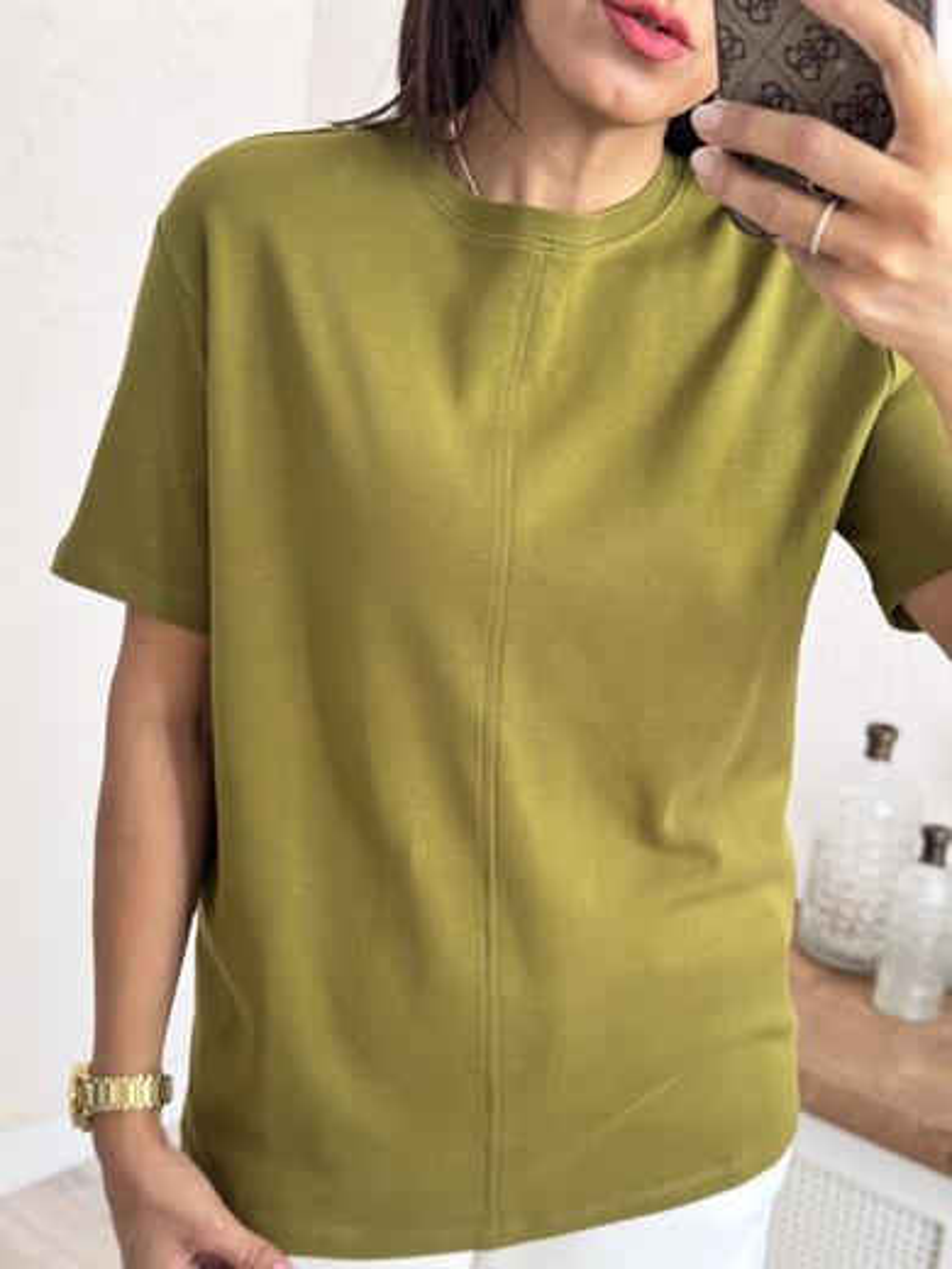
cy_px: 634
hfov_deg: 30.3
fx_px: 1760
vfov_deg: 39.7
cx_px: 476
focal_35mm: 48
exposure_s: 1/75
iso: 100
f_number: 1.78
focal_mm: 6.76
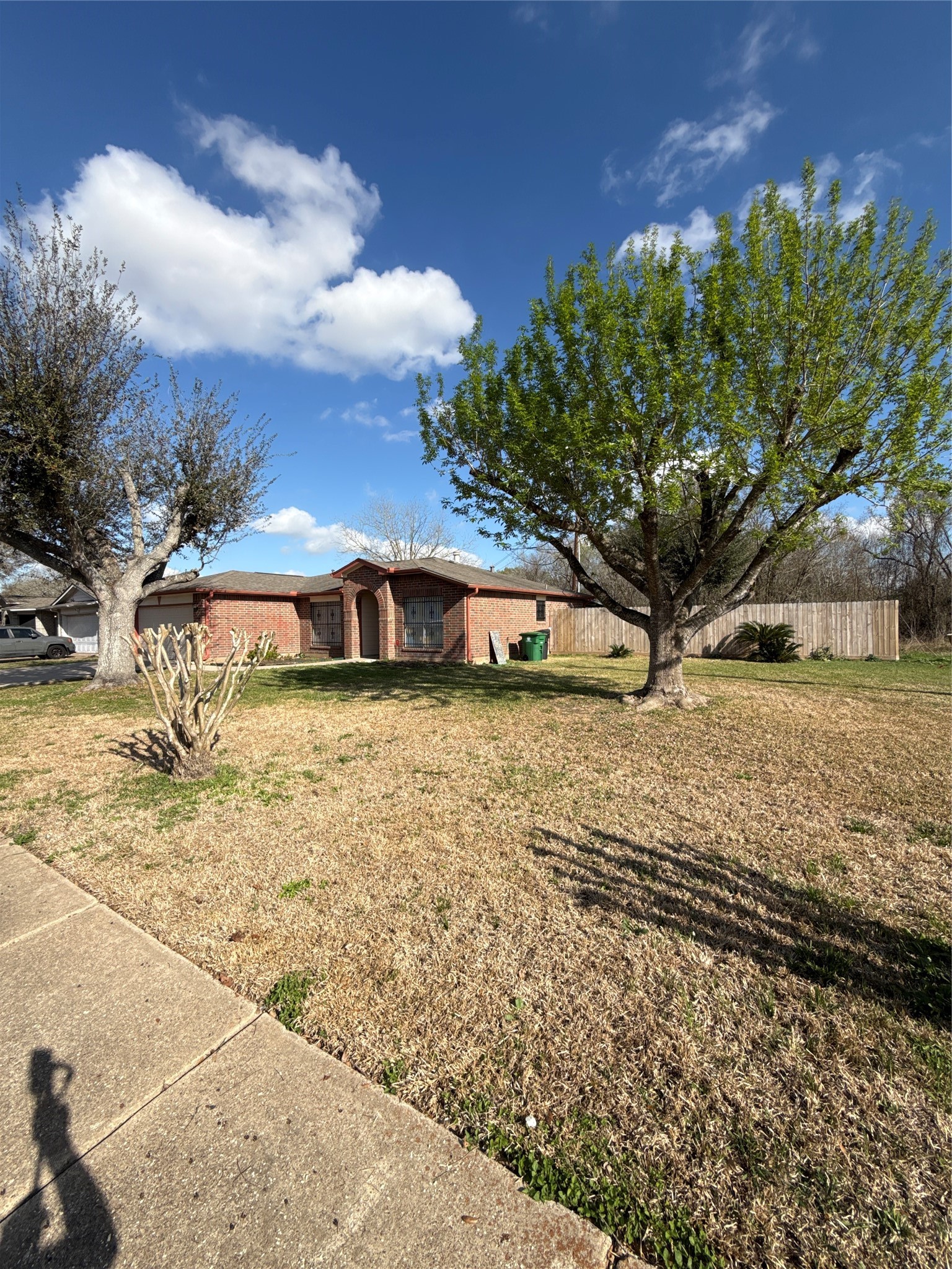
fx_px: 513
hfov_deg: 85.7
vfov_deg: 102.1
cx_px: 476
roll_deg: +0.4
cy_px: 634
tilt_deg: +0.3
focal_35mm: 14
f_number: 2.2
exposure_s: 1/864
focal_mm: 2.22
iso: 20
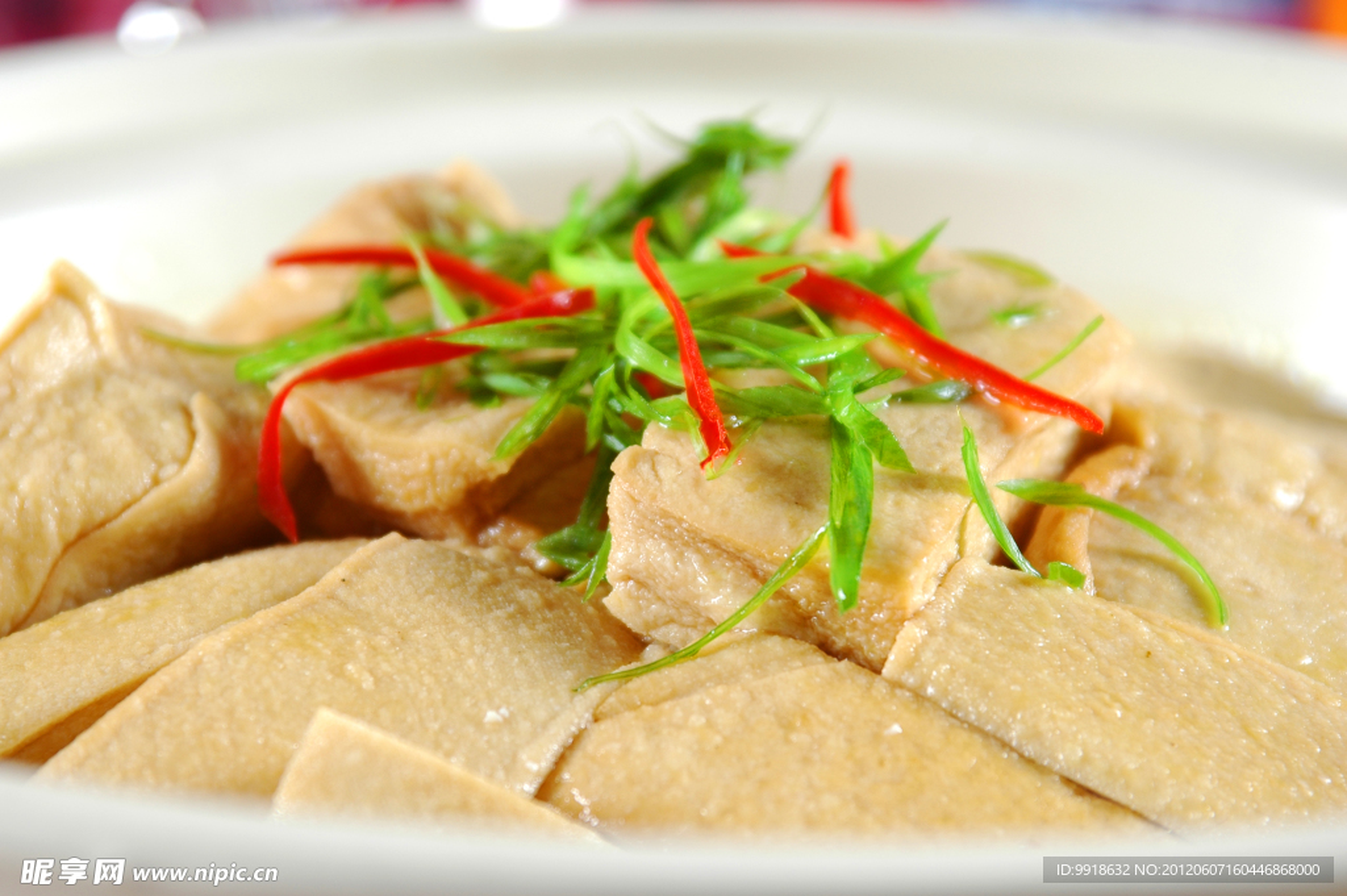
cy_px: 448
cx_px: 674
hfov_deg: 16.1
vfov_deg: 10.7
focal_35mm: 128
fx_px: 4767
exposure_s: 1/200
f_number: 6.3
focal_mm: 85
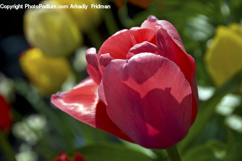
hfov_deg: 12.3
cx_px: 121
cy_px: 80
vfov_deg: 8.1
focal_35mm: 168
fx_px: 1128
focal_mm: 112
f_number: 6.3
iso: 200
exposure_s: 1/1250
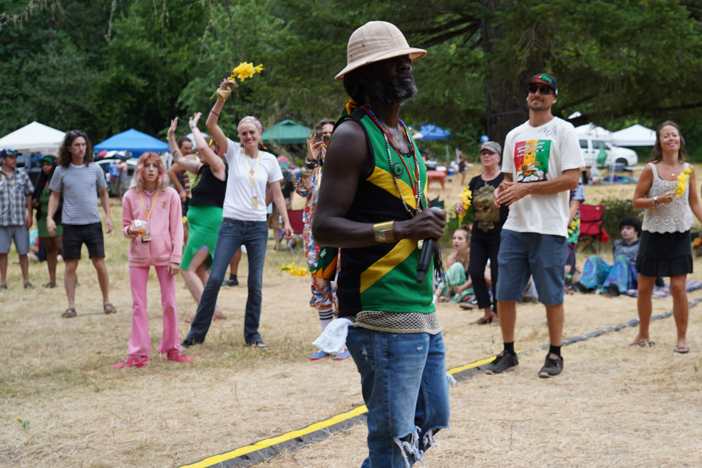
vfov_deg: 23.4
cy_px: 263
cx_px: 413
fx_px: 1131
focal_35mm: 58
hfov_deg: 34.4
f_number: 4
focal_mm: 49
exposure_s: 1/160
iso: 200
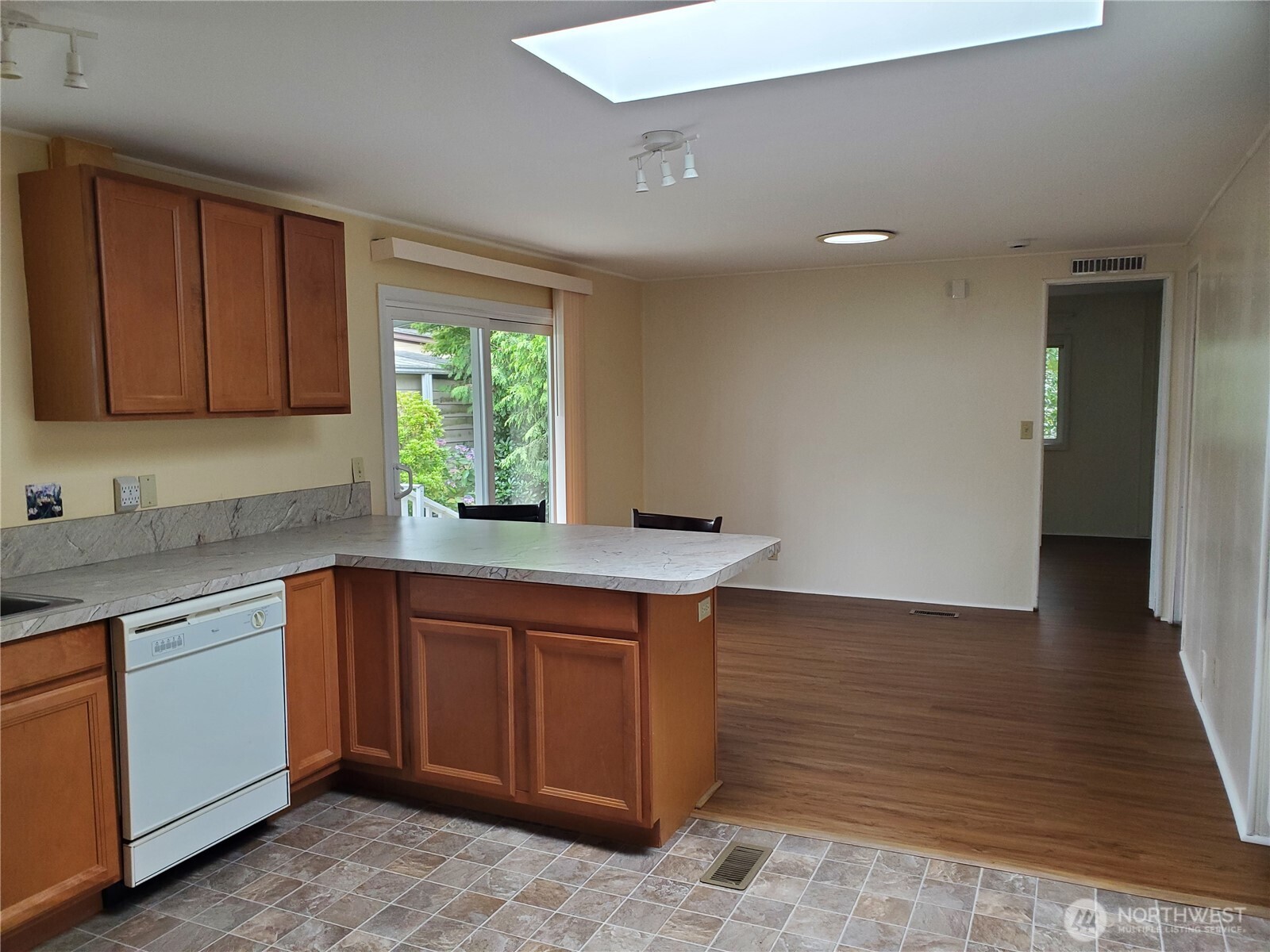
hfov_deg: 67.3
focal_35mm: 26
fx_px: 954
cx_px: 635
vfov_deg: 53.1
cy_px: 476
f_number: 2.4
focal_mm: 4.3
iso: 200
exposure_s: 1/120
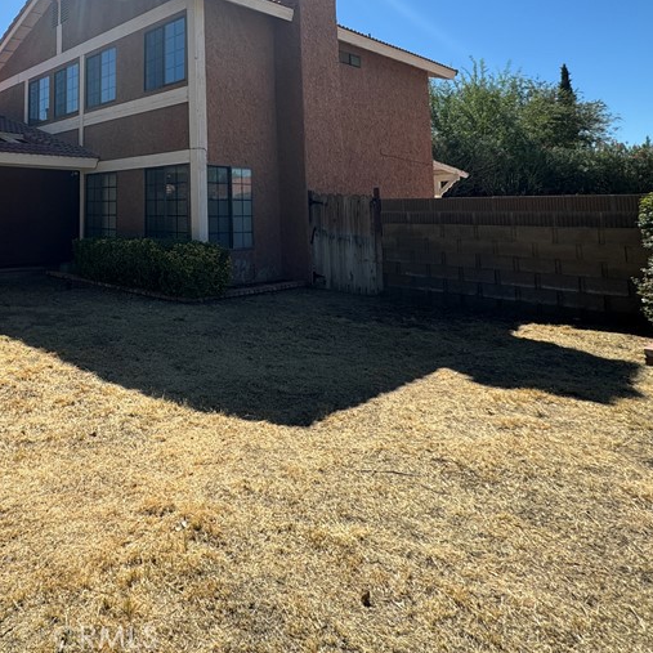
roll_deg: -0.5
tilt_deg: +5.8
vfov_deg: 59.5
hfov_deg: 57.8
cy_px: 161
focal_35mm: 25
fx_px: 534
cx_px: 122
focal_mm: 2.22
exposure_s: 1/1277
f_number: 2.2
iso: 50
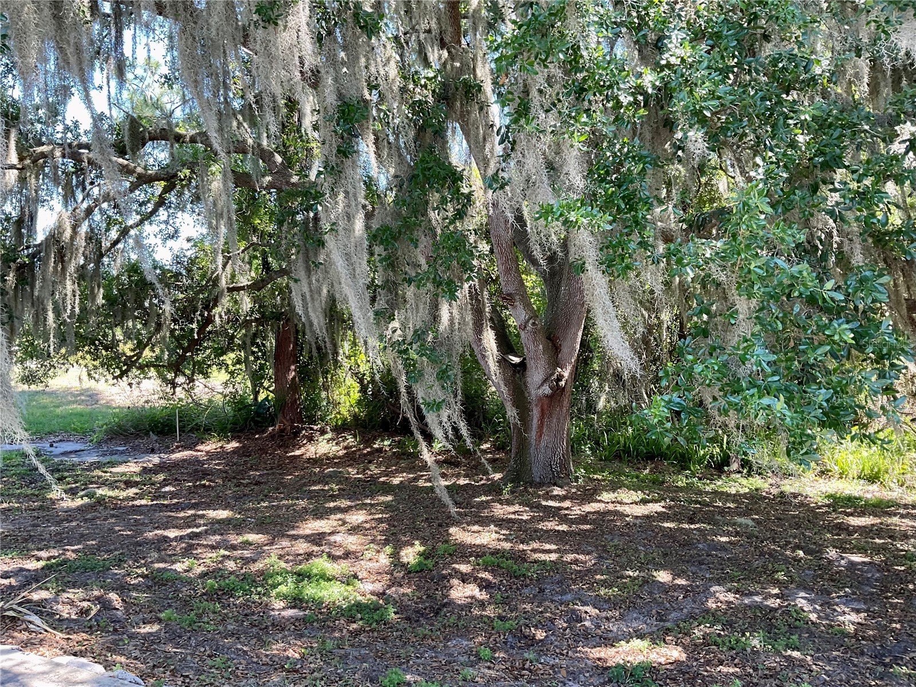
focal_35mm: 29
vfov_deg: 48.2
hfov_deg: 61.7
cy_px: 344
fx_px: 767
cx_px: 458
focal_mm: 3
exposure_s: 1/120
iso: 40
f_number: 1.8
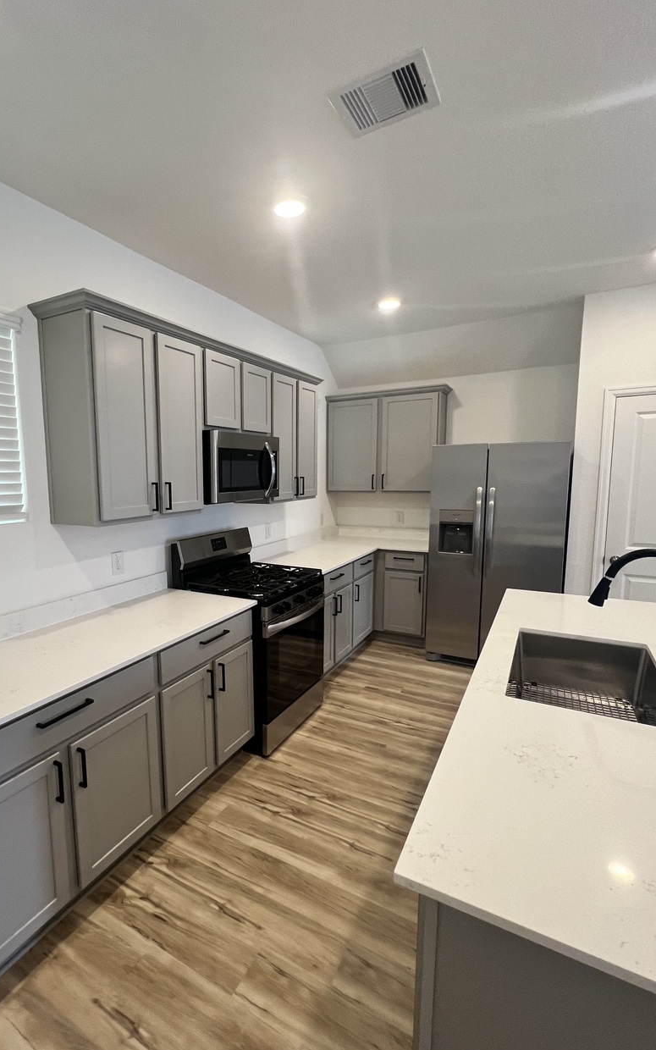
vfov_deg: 97.8
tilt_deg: -6.5
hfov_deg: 70.1
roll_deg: +1.3
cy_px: 534
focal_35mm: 16
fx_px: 458
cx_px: 246
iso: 250
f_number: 1.8
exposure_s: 1/120
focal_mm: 1.57
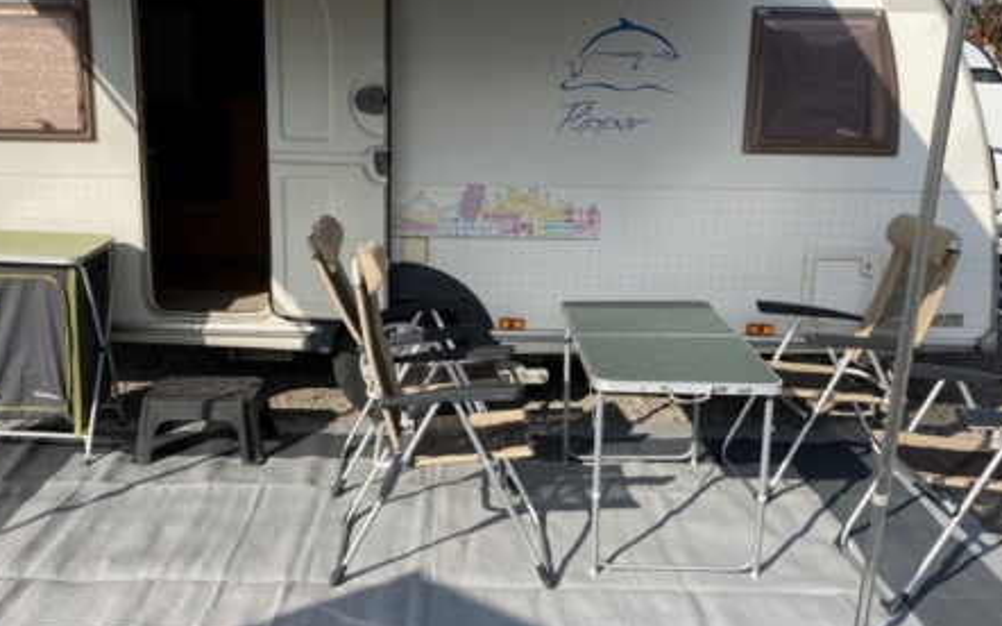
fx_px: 1174
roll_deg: -0.5
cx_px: 438
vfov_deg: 29.8
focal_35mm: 43
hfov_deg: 46.1
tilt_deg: -13.7
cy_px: 345
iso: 20
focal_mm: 3.99
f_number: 1.8
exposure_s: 1/2315
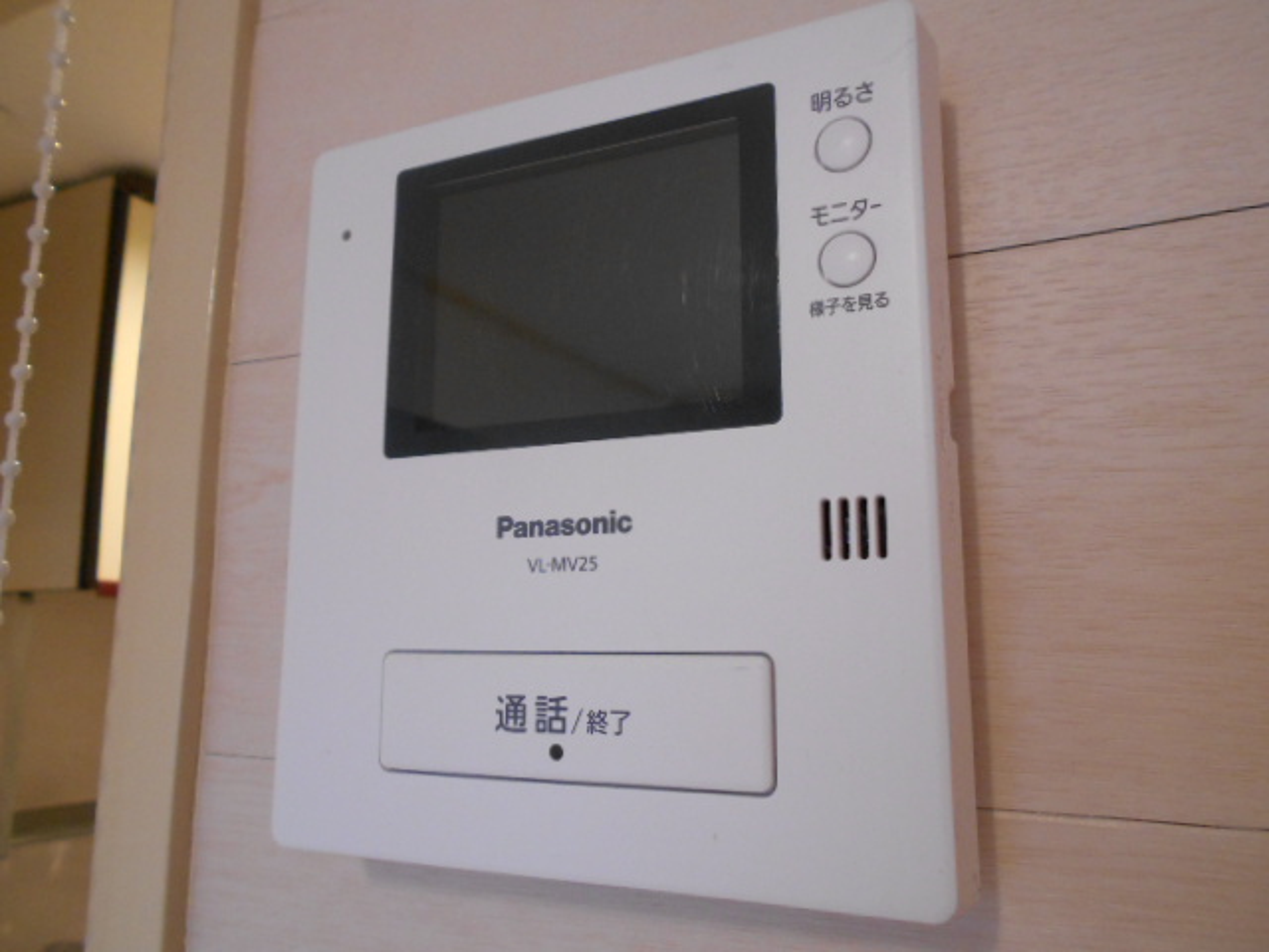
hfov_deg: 67.3
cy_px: 476
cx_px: 634
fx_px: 953
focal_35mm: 26
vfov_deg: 53.1
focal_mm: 4.6
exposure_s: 1/30
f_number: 3.2
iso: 360
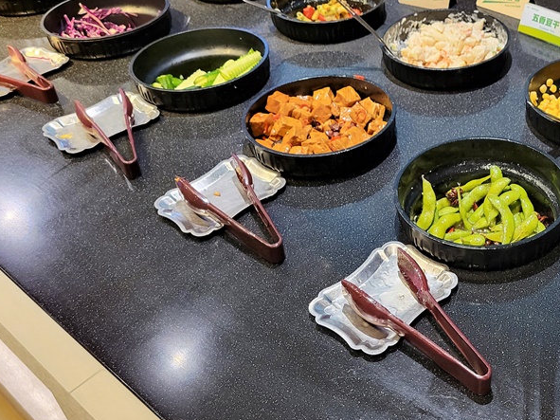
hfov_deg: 41.2
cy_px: 179
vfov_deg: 32.8
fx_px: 712
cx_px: 447
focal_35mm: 44
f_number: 1.8
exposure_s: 1/40
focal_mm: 5.4
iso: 500
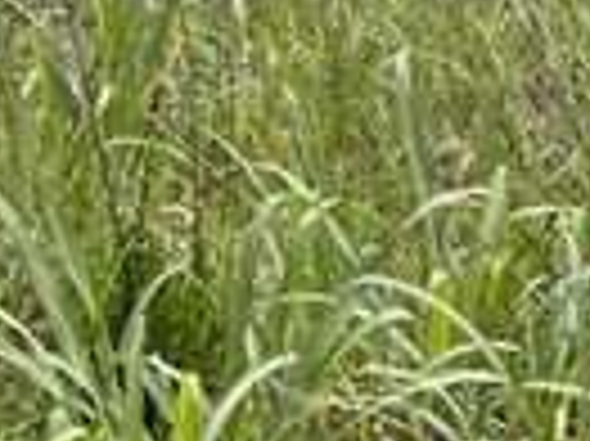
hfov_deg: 9.8
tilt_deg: -3.7
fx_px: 3457
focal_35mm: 203
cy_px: -1089
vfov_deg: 6.4
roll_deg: +0.4
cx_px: 216
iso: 50
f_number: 1.5
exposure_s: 1/8000
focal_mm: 5.7
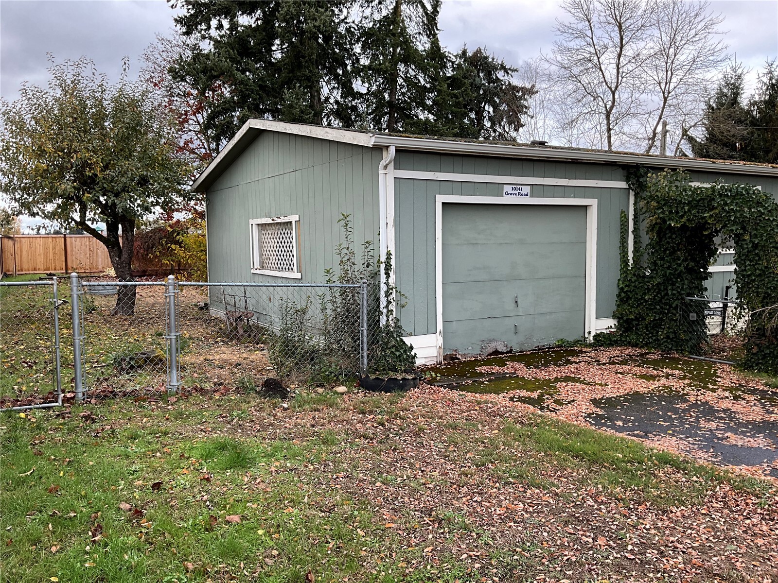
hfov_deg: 61.7
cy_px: 292
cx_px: 389
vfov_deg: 48.2
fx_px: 652
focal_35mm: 29
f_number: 1.8
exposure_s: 1/291
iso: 25
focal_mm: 3
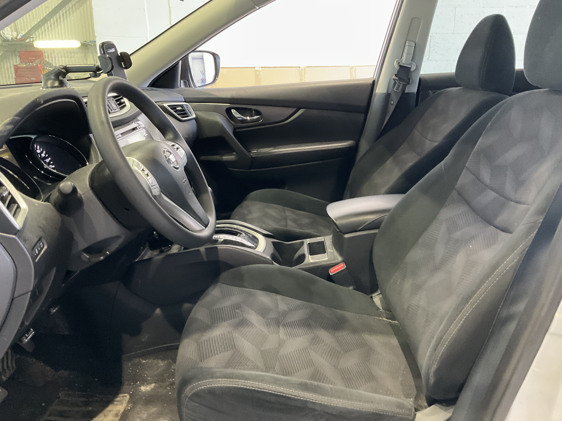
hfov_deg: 61.7
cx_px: 281
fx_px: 471
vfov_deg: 48.2
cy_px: 210
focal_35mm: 29
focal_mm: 3
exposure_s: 1/40
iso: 200
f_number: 1.8
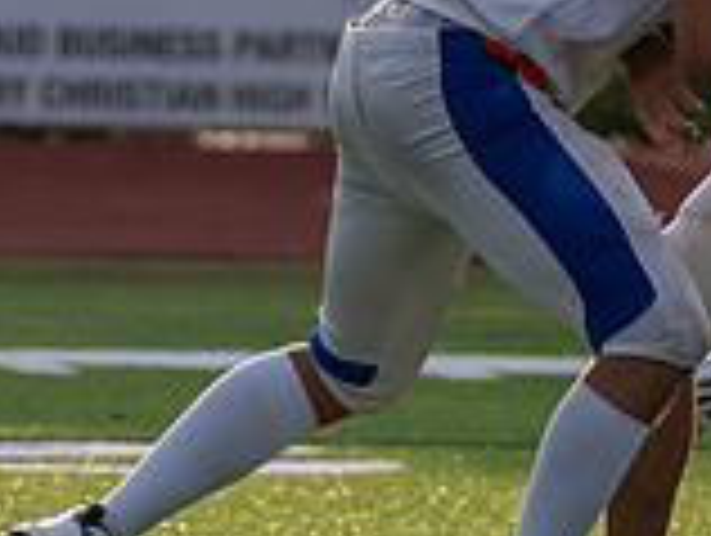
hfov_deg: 1.7
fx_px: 24088
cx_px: -107
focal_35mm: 1171
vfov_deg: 1.3
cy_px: -101
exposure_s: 1/1250
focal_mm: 280
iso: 250
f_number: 5.6
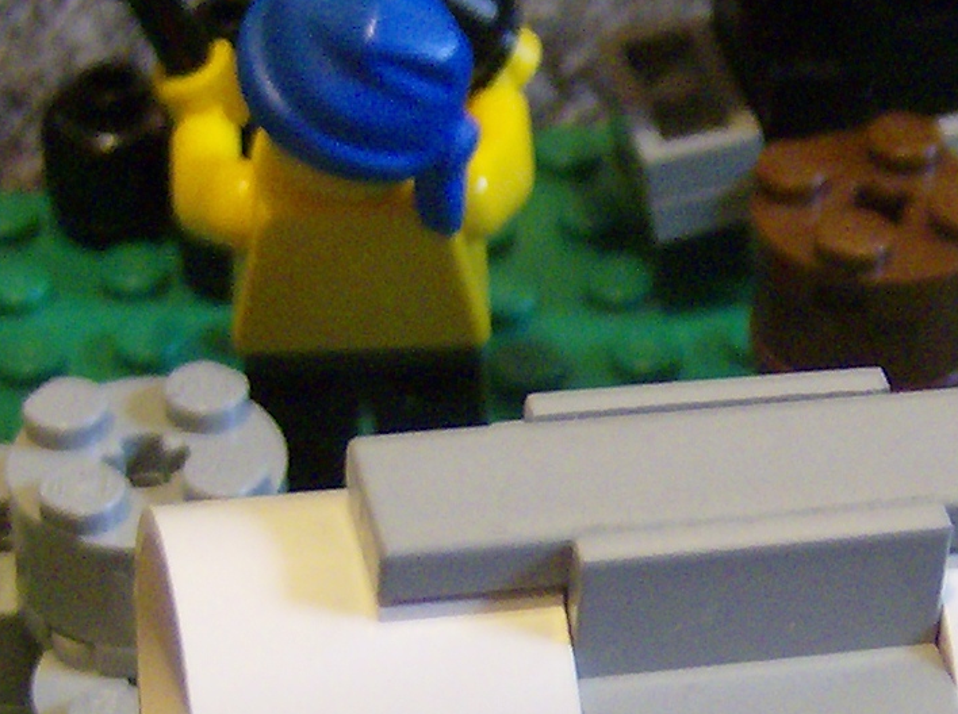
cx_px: 797
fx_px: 3618
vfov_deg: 11.3
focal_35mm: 131
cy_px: 502
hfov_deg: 15.0
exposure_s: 1/4.69
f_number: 2.8
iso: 200
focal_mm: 6
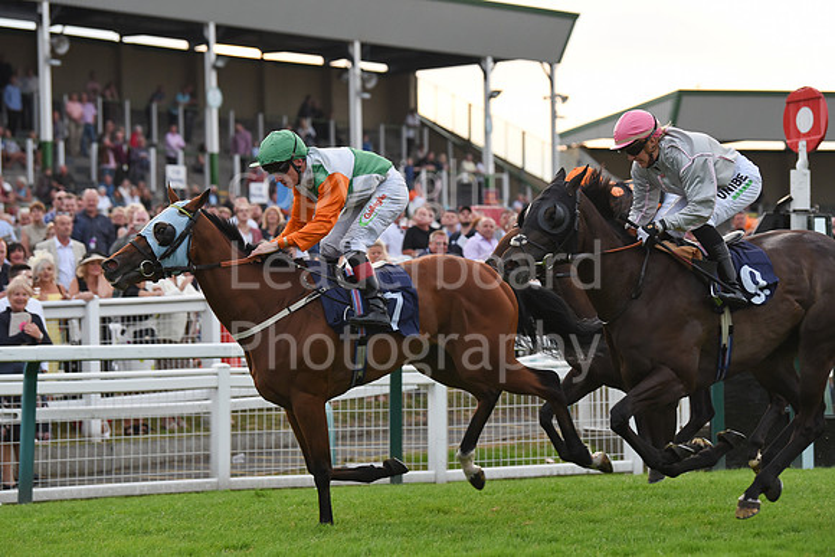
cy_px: 278
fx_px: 3016
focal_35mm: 130
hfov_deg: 15.8
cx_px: 418
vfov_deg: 10.6
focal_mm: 130
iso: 1600
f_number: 4
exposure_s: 1/1250
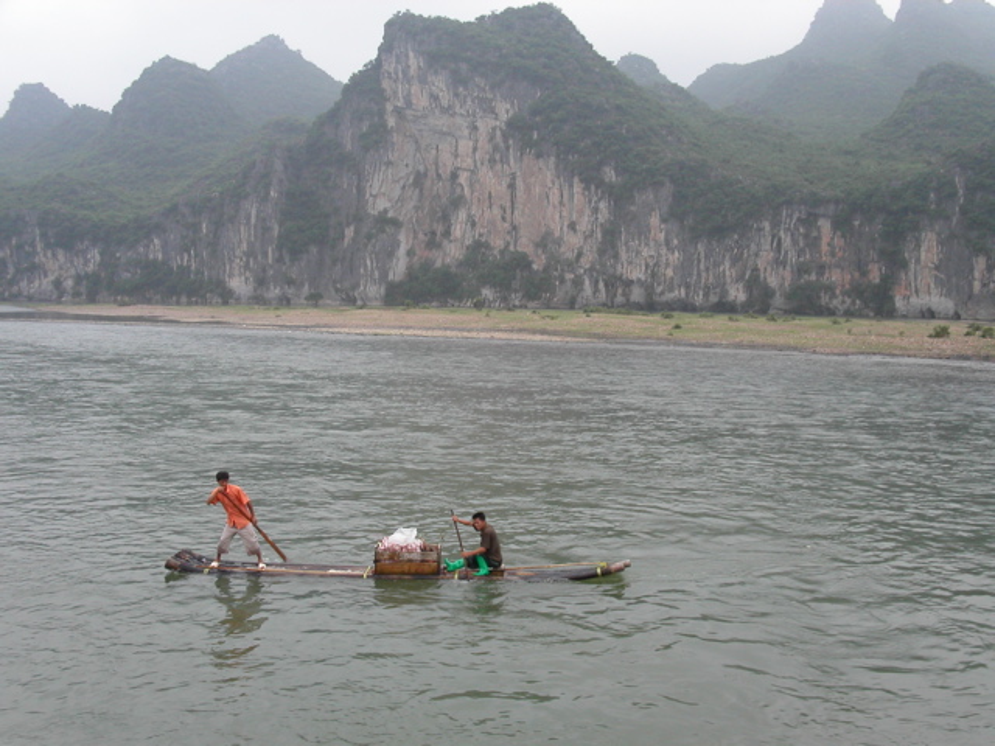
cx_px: 498
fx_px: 1092
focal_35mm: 38
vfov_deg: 37.7
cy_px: 373
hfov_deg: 49.0
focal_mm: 7.8
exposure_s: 1/180
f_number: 8
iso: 100
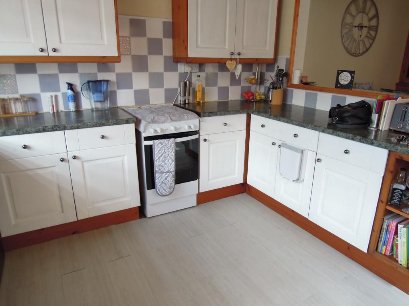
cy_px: 153
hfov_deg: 71.6
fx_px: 284
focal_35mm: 24
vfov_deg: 56.8
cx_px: 204
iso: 200
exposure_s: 1/30
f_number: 2.8
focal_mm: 4.3
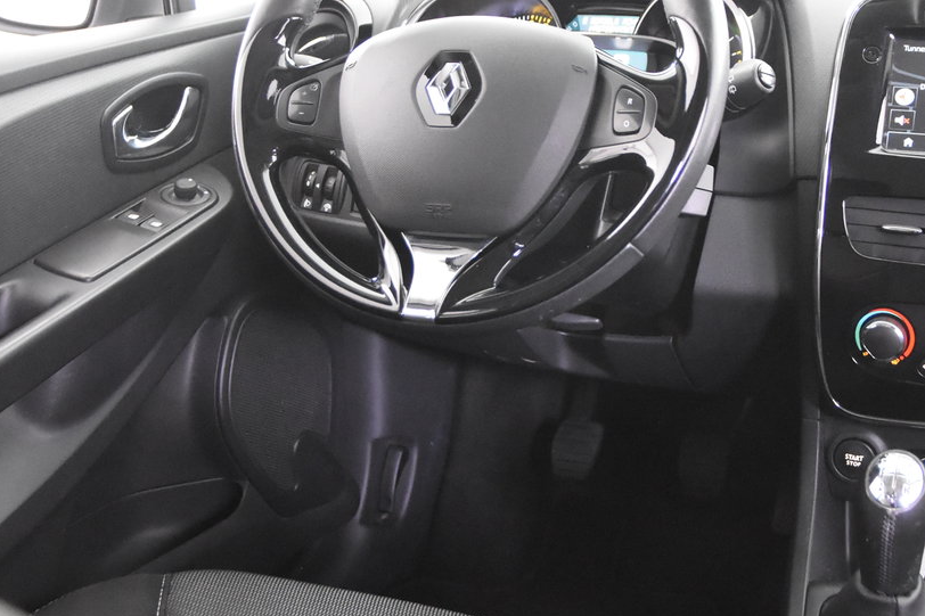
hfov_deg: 38.1
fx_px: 1336
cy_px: 258
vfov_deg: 25.9
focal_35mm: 52
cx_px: 541
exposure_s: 1/30
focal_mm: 22
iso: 7200
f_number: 3
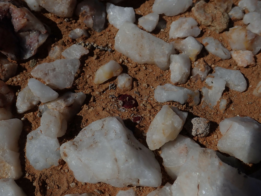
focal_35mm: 32
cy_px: 98
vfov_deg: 44.2
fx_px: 241
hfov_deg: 56.8
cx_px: 130
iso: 100
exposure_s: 1/800
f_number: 9
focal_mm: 5.87
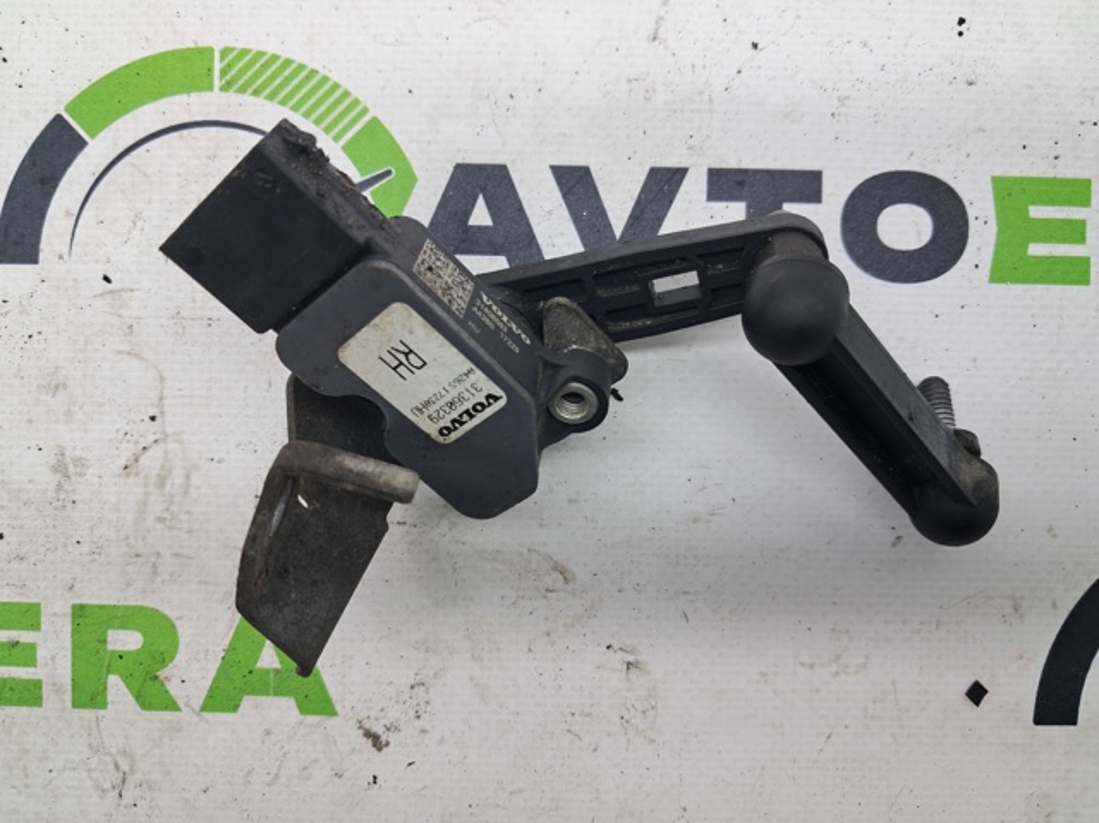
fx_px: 857
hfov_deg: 65.4
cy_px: 412
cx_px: 550
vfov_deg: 51.3
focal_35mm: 27
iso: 50
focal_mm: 4
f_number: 1.8
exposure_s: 1/50
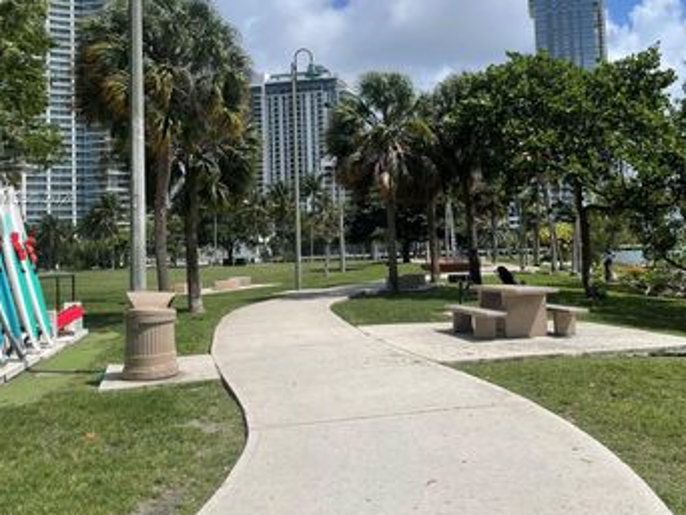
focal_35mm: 38
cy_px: 199
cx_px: 383
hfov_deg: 48.8
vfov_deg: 37.6
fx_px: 754
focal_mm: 4.2
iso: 32
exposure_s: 1/5556
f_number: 1.6
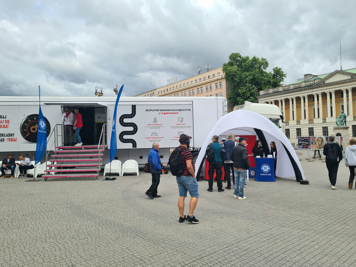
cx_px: 178
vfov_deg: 53.1
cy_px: 134
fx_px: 267
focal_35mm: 26
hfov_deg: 67.3
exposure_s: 1/2288
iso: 50
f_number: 1.8
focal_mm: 5.4
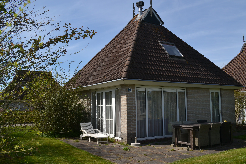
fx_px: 225
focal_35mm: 33
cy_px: 82
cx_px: 123
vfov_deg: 40.0
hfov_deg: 57.2
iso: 100
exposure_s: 1/200
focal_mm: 22
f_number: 8
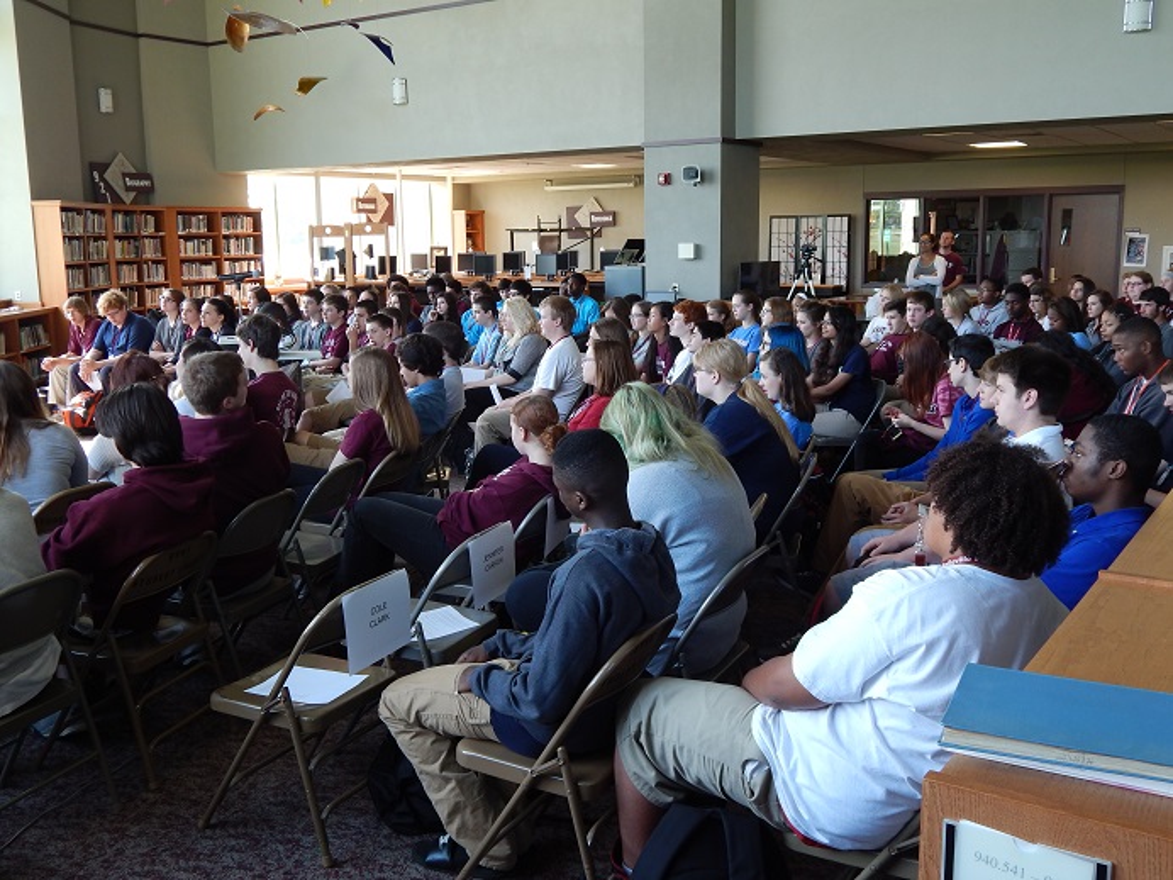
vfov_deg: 40.7
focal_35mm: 35
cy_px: 440
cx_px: 586
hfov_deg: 52.6
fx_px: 1186
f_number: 3.3
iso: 125
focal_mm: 6.1
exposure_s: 1/40
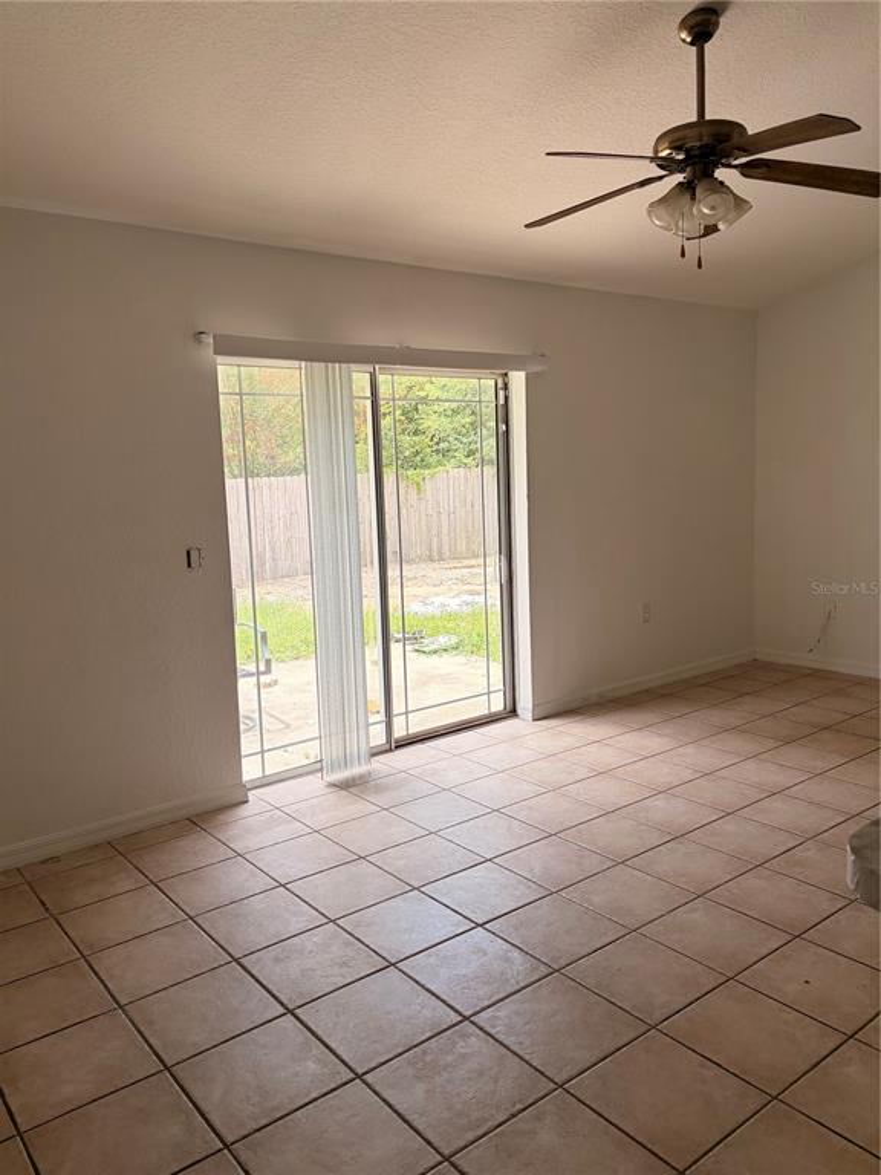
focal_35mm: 26
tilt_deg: -7.1
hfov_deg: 53.1
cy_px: 588
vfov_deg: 67.3
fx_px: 882
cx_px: 440
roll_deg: +1.8
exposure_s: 1/694
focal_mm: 5.96
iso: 64
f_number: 1.6
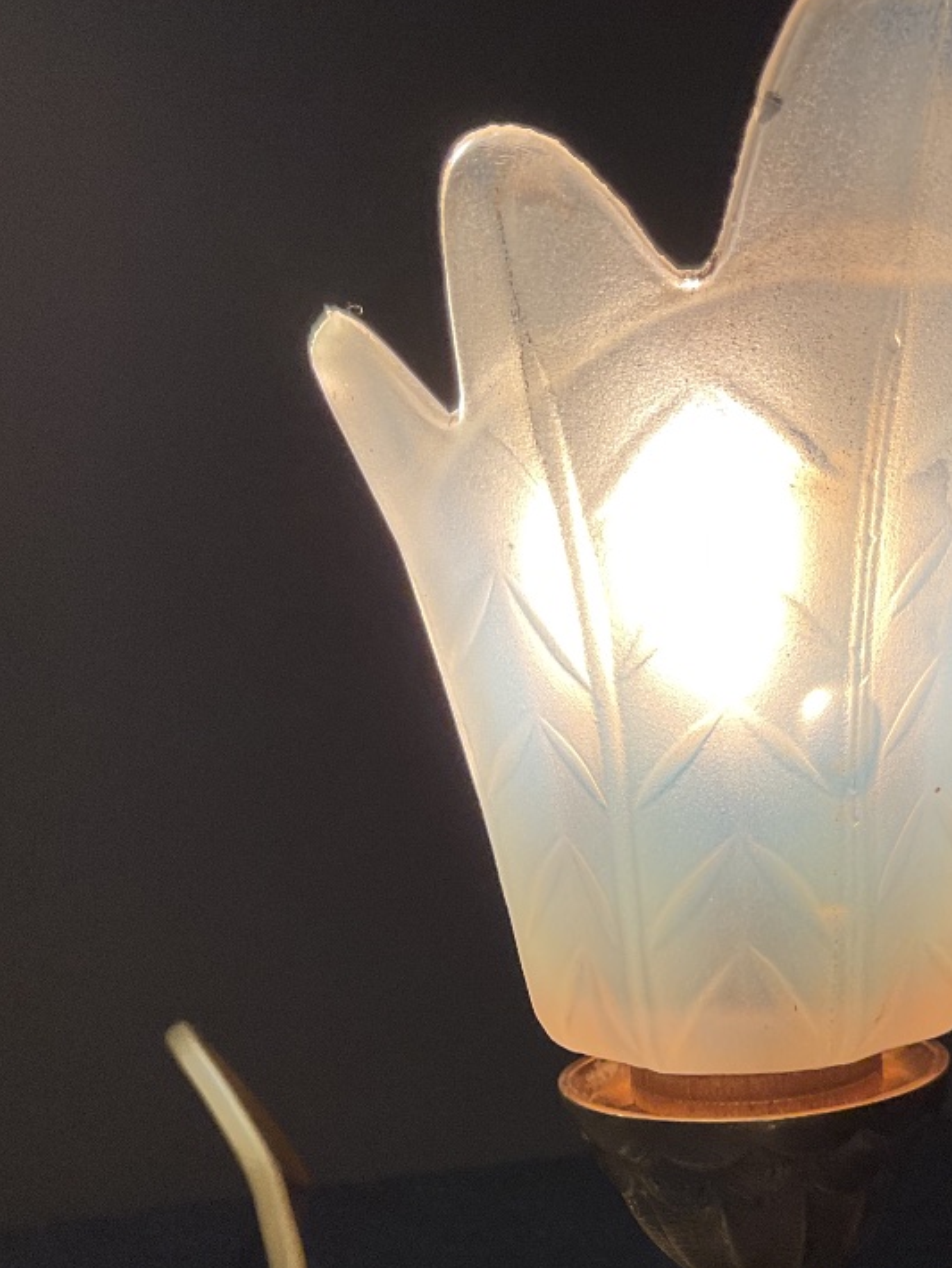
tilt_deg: -11.0
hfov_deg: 29.3
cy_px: 991
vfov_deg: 37.7
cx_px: 698
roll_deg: +2.9
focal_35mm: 49
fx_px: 1796
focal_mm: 3
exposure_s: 1/100
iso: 40
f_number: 1.8
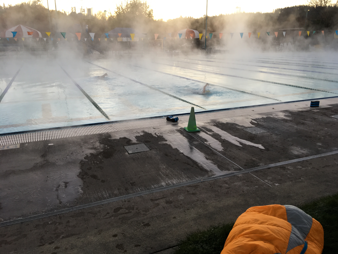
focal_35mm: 29
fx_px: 283
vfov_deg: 48.2
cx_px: 169
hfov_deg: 61.7
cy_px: 127
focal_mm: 4.15
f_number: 2.2
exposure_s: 1/120
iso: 40
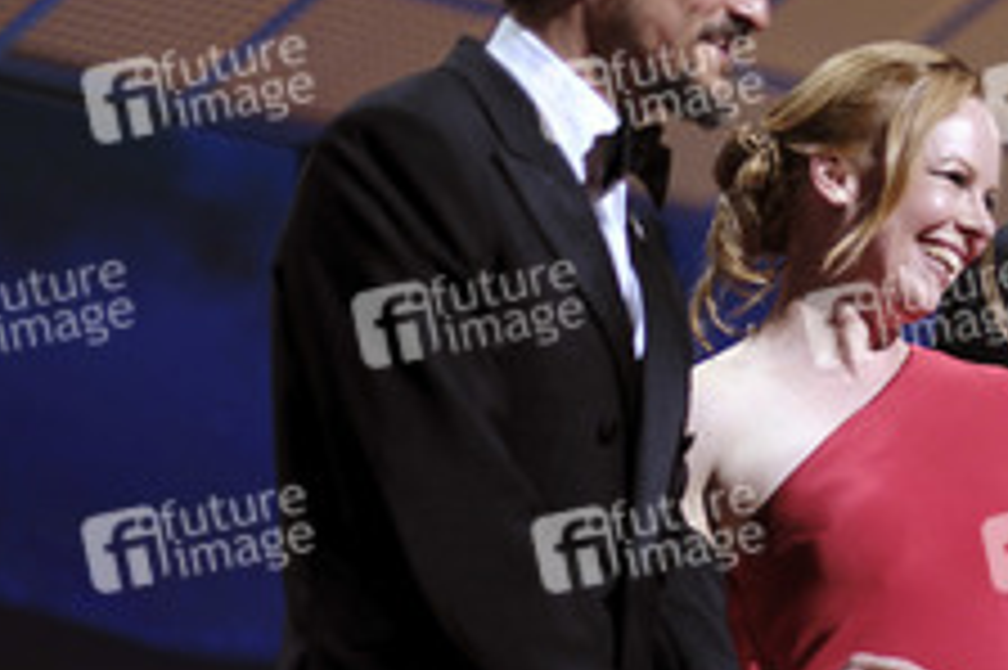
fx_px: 4728
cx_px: 979
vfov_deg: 8.1
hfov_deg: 12.0
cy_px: 427
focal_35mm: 169
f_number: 1.2
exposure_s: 1/800
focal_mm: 56
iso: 1000
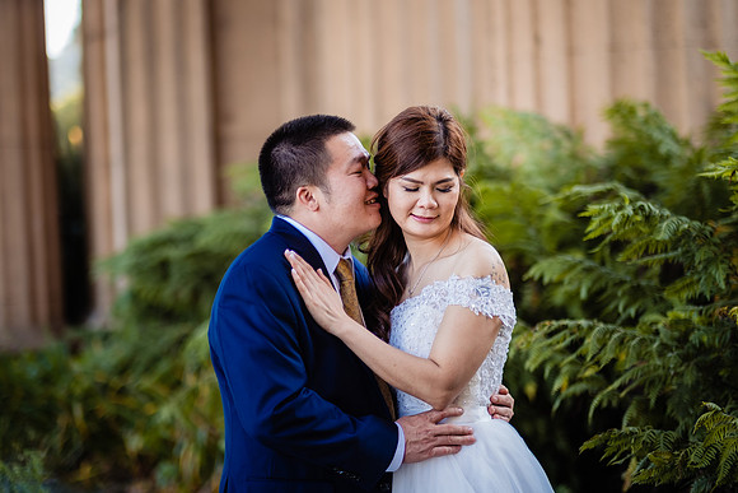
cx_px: 327
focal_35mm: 94
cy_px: 240
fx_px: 1920
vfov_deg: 14.6
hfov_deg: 21.7
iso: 160
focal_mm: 56
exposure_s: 1/400
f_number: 1.2
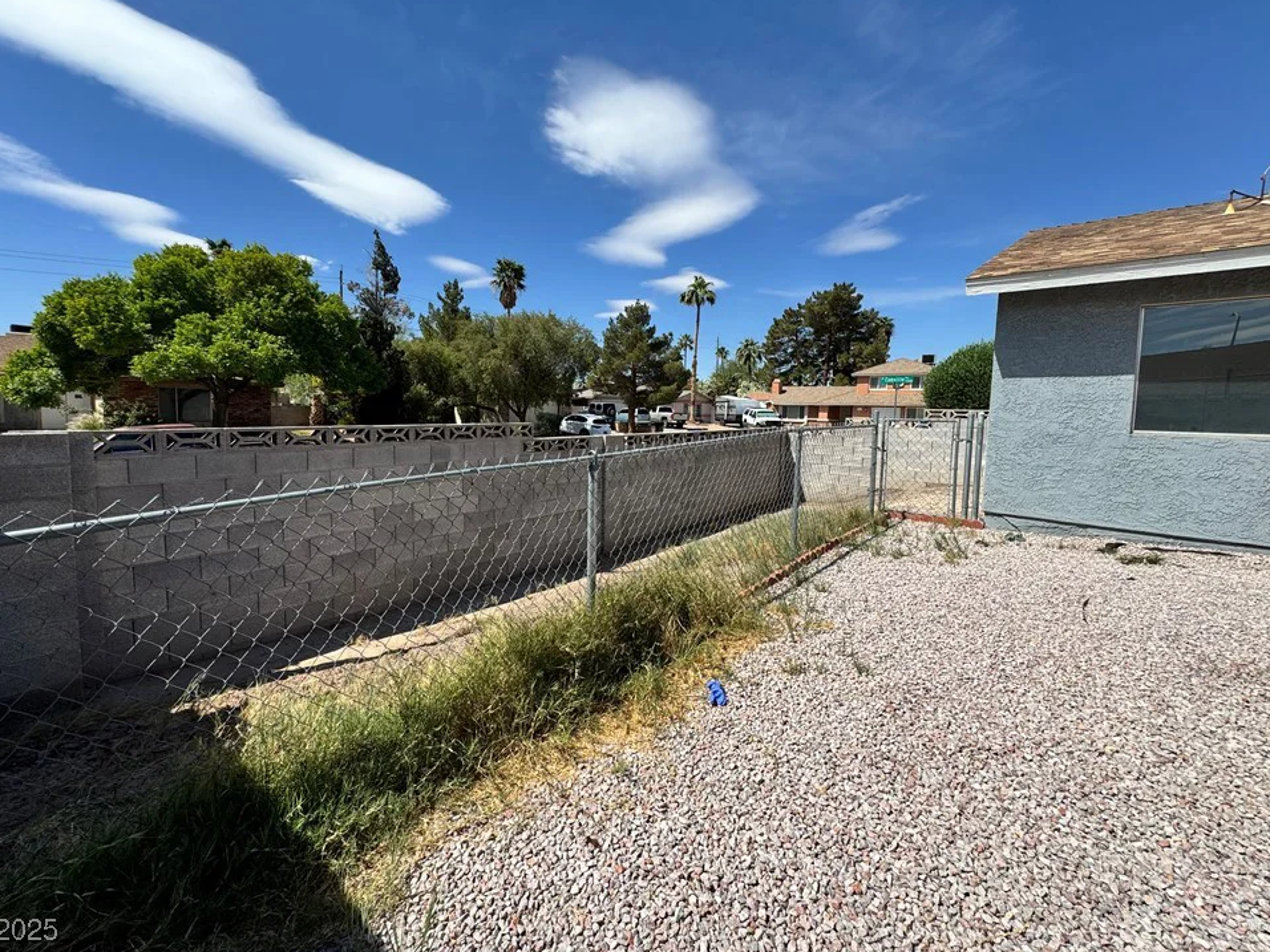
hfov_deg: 98.1
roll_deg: -1.5
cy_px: 450
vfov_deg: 81.7
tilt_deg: -4.5
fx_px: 550
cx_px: 604
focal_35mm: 15
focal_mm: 2.22
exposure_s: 1/1880
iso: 50
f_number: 2.2
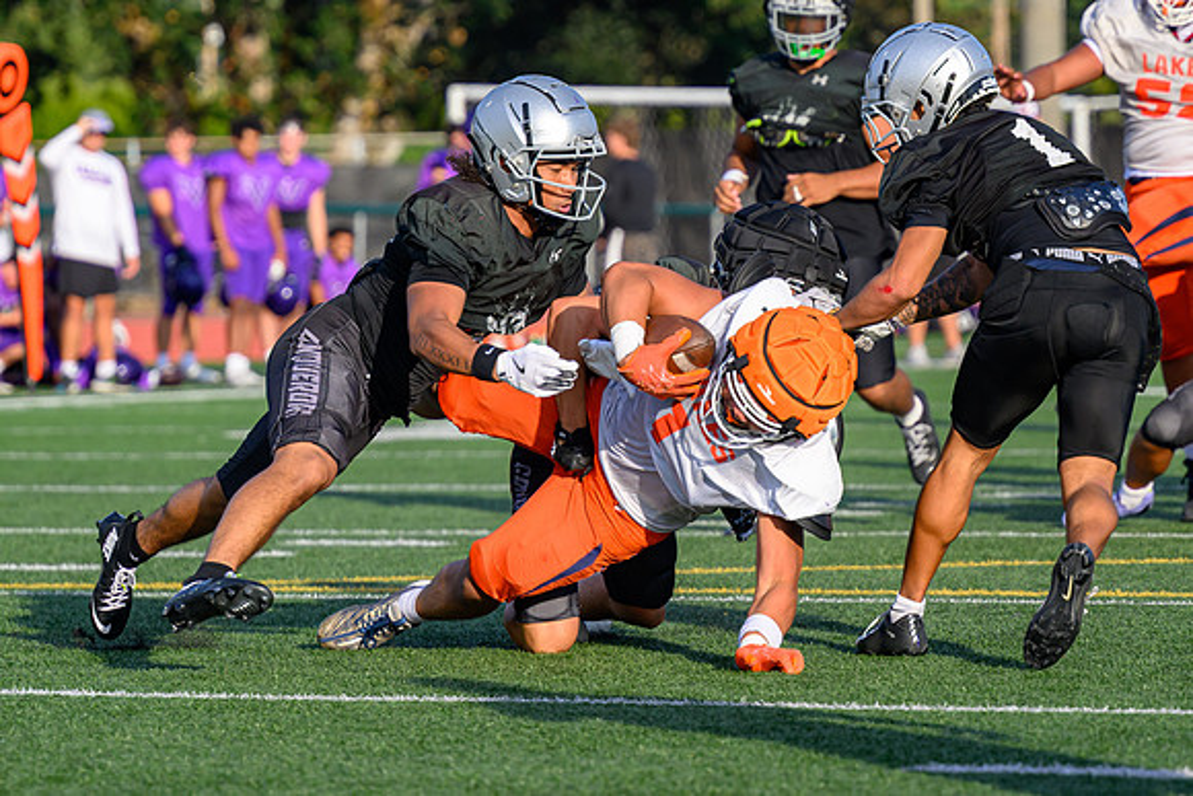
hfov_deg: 7.4
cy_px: 426
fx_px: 9190
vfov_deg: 5.0
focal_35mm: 277
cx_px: 593
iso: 360
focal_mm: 165
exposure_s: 1/2000
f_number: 4
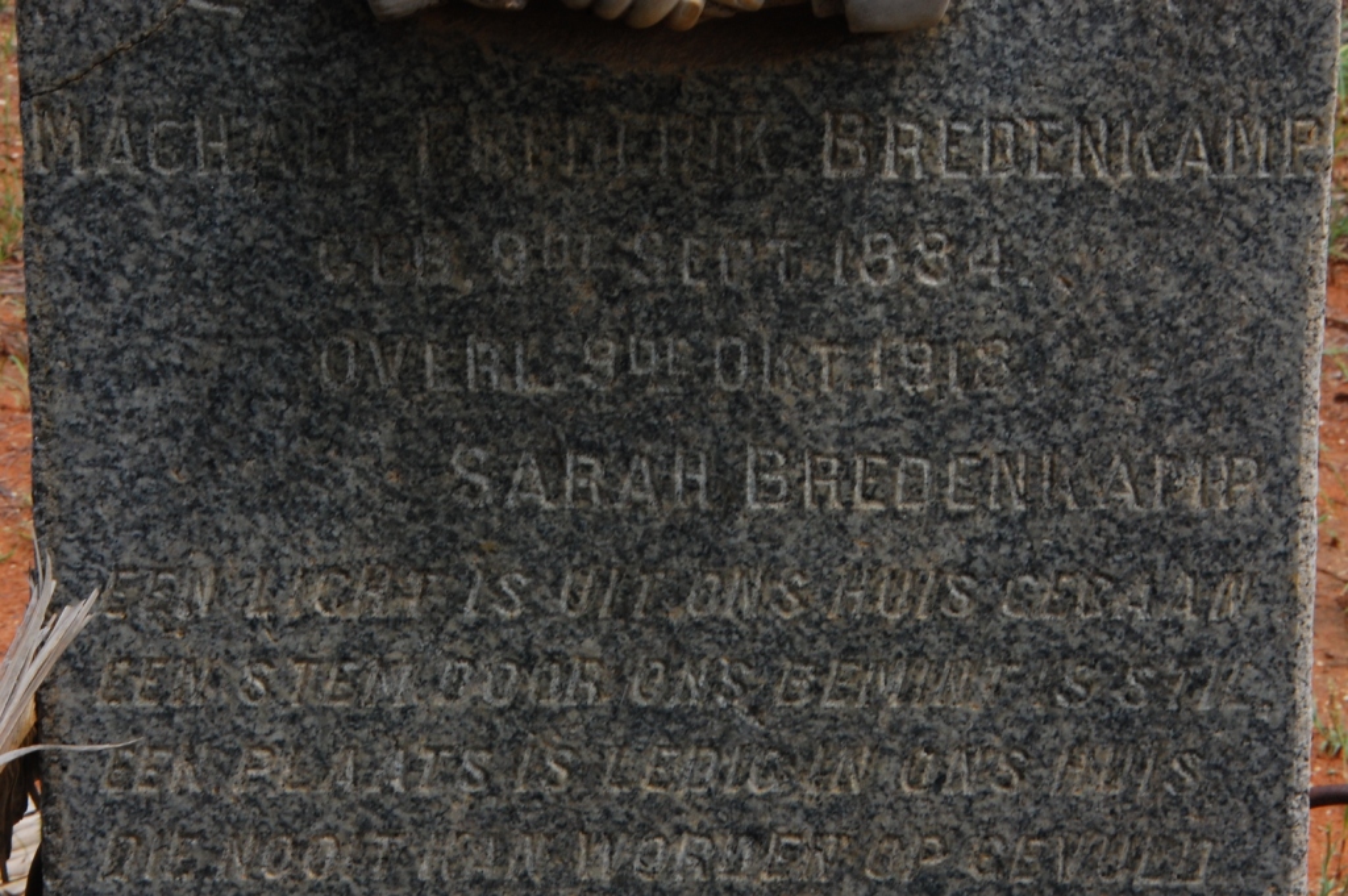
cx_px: 674
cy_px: 448
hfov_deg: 16.1
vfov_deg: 10.7
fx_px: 4770
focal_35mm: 128
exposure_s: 1/40
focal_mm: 85
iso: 400
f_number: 18
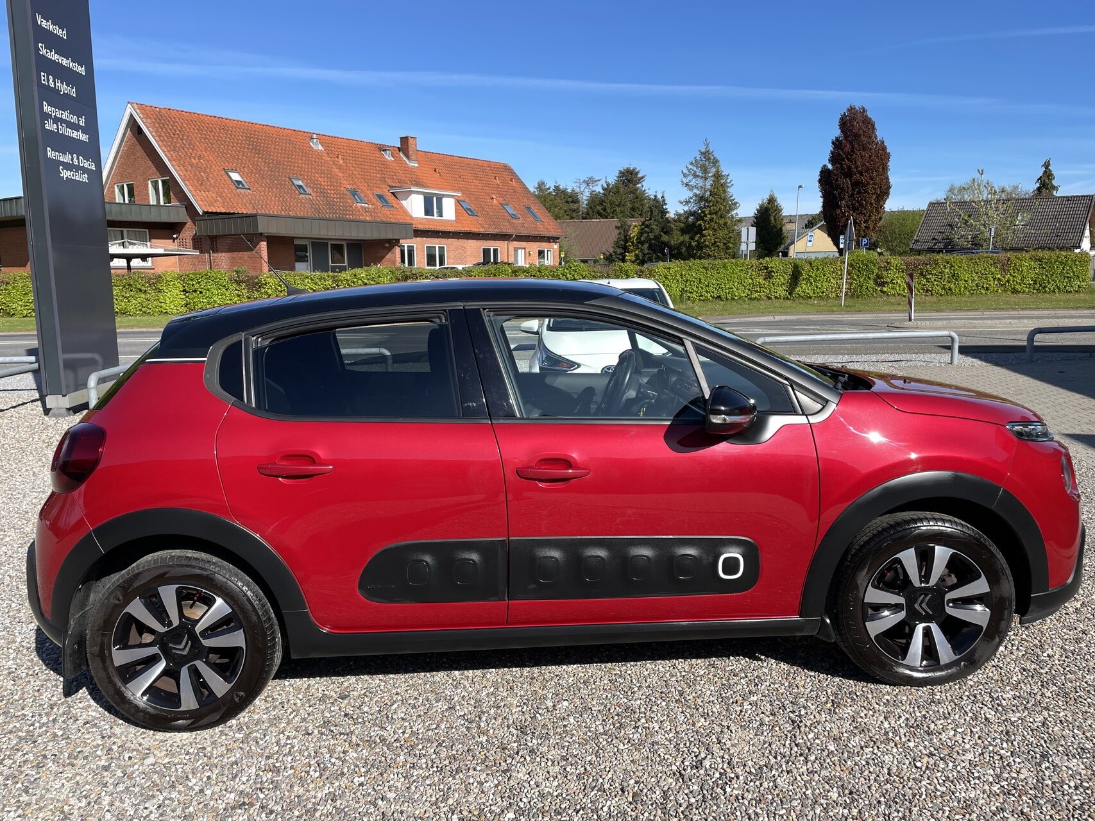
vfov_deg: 53.1
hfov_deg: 67.3
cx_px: 548
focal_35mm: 26
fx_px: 822
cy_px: 410
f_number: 1.6
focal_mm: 4.2
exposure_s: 1/2882
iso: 32
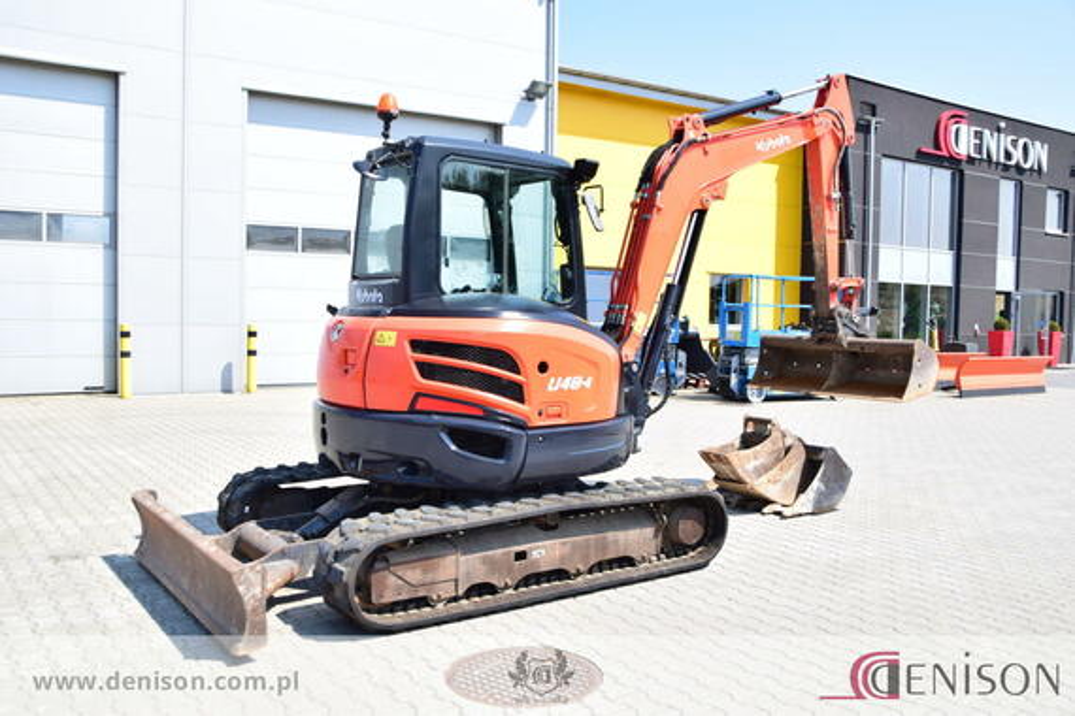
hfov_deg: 57.2
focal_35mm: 33
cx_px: 538
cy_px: 358
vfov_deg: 40.0
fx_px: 985
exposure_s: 1/160
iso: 100
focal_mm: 22
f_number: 6.3
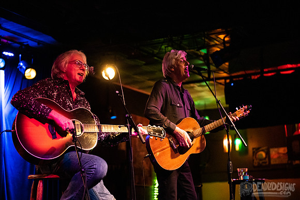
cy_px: 100
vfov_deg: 19.5
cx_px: 150
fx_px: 583
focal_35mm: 70
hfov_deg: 28.8
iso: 3200
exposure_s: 1/60
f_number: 3.2
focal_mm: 70
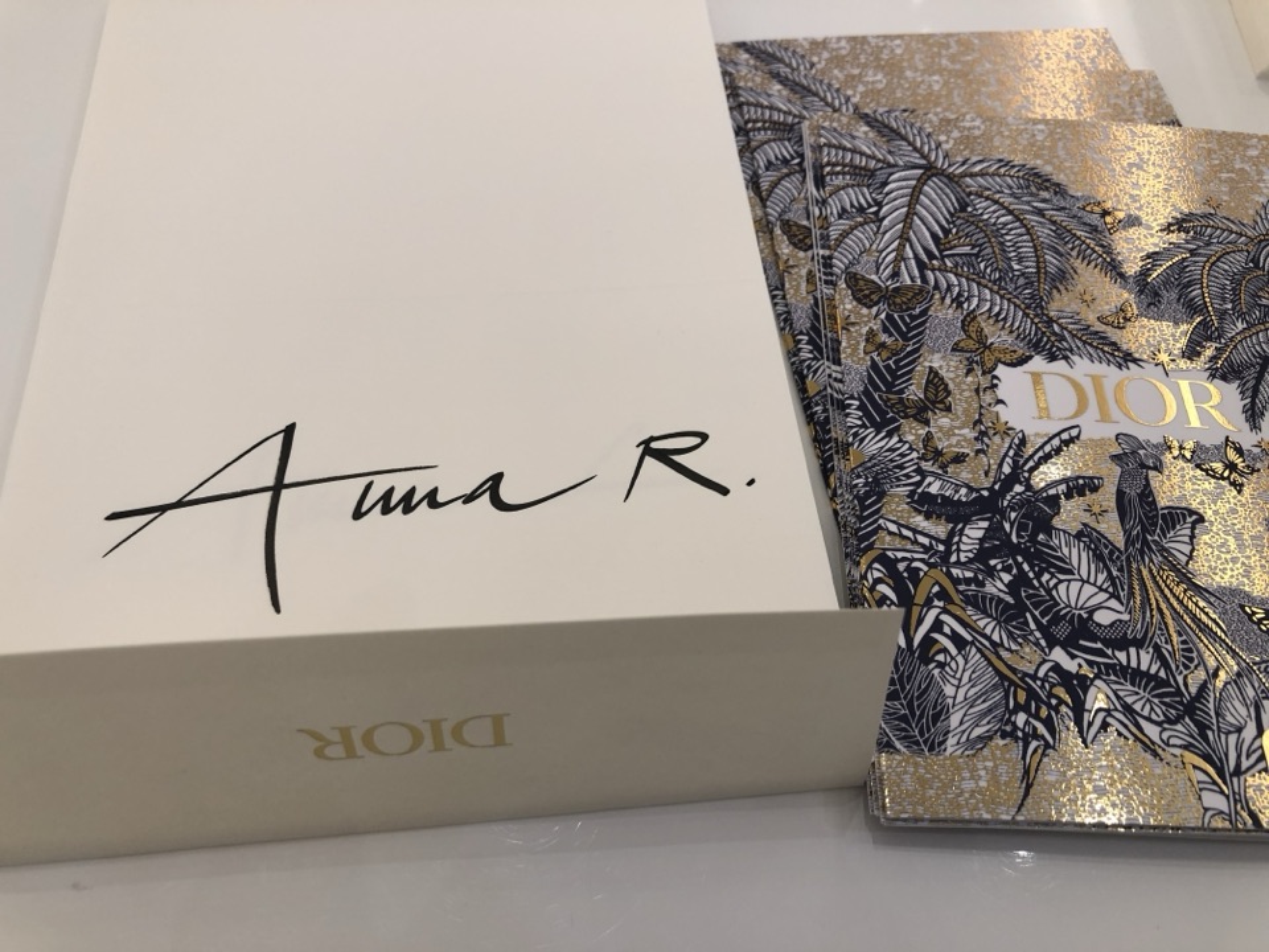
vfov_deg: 49.7
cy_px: 476
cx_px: 634
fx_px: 1026
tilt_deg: -59.1
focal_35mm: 28
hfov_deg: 63.4
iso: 20
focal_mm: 3.99
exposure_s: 1/50
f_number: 1.8
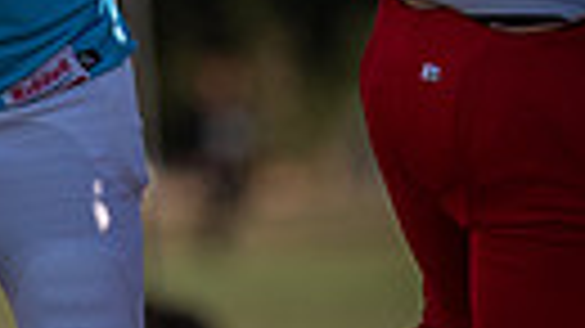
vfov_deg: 0.8
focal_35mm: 1575
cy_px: -144
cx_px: 125
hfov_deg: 1.4
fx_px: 24421
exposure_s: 1/2500
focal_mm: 200
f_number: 2.8
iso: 100
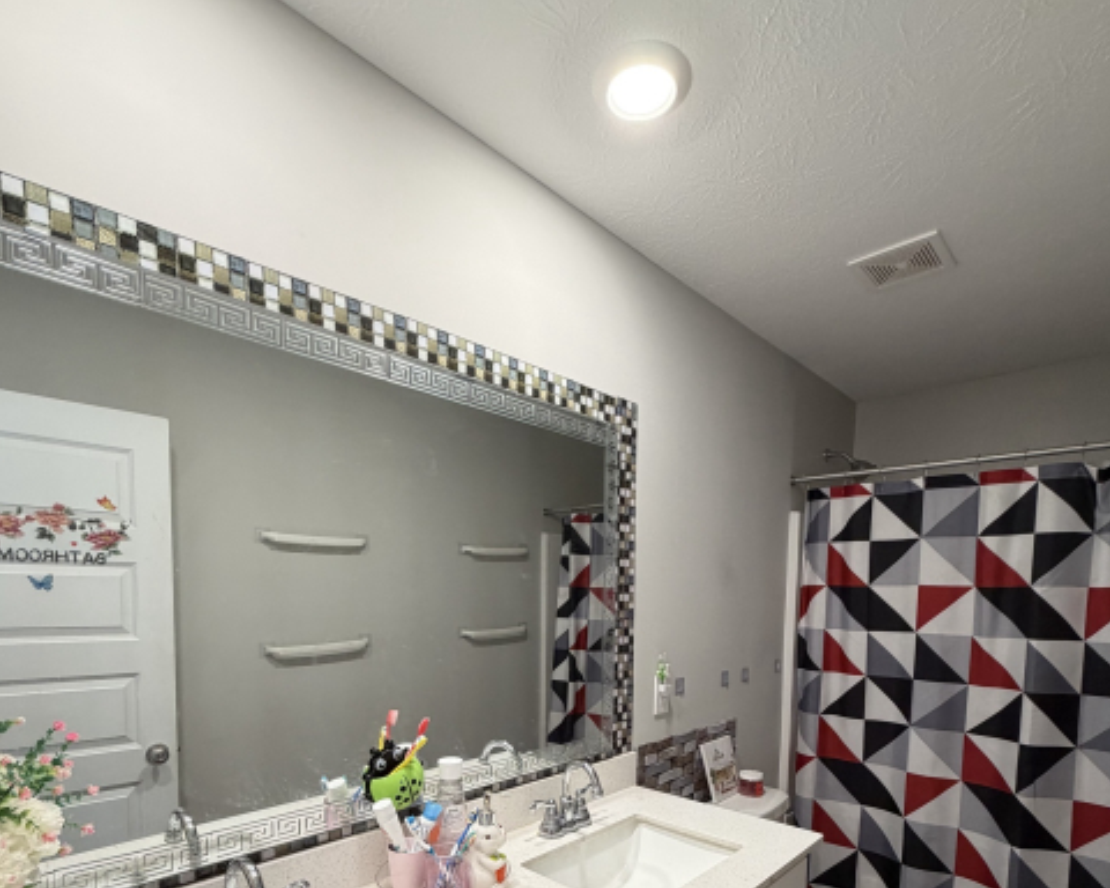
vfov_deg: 67.3
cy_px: 642
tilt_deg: -4.7
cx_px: 557
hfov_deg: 83.3
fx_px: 624
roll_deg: -1.1
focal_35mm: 19
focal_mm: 2.22
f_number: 2.2
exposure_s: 1/60
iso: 200
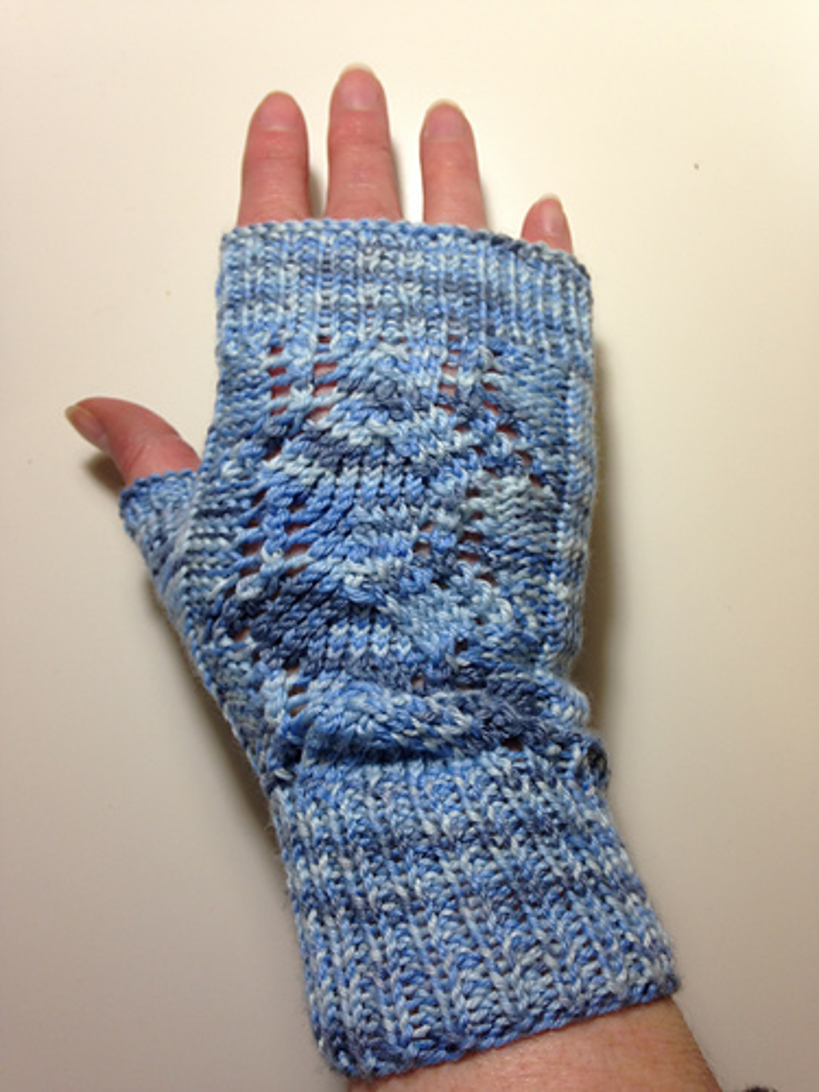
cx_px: 410
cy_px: 546
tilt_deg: -81.4
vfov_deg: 55.4
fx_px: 1041
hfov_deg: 42.9
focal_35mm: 33
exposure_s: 1/40
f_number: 2.4
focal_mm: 4.12
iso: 50
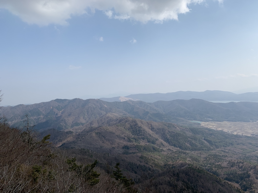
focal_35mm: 26
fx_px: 194
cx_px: 129
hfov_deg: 67.3
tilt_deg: -1.8
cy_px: 96
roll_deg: +2.2
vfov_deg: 53.1
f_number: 1.8
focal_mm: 4.25
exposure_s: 1/2915
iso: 25
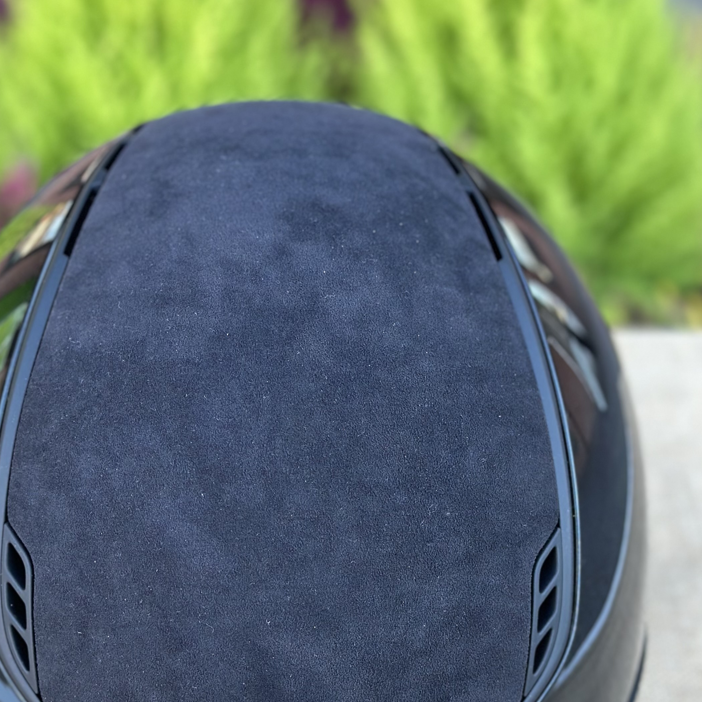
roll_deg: -0.1
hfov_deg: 21.4
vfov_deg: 21.3
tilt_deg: -40.4
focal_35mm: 81
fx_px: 1858
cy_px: 500
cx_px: 291
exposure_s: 1/156
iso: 100
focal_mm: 6.86
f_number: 1.78
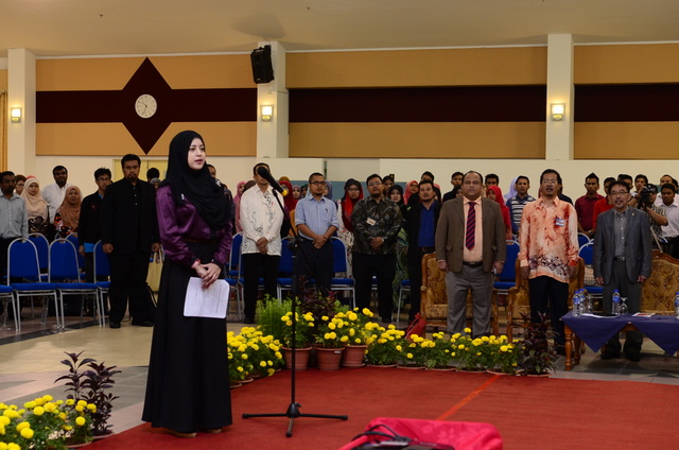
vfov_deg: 22.5
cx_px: 340
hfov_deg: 33.5
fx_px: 1129
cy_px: 225
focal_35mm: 60
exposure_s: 1/60
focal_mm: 40
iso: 500
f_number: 4.5
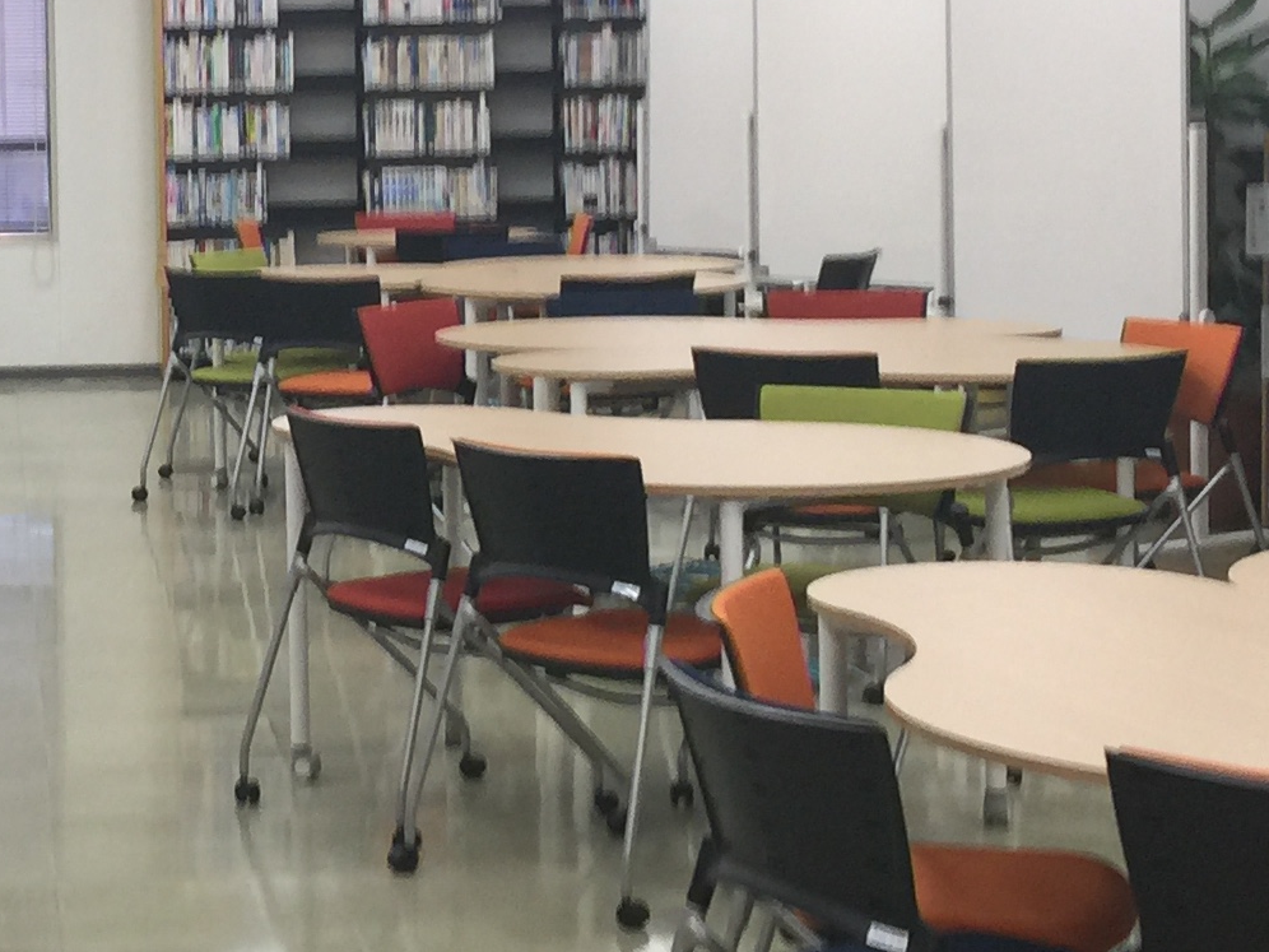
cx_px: 87
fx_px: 3483
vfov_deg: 15.5
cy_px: 312
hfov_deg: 20.2
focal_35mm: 95
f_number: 2.2
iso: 32
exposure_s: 1/40
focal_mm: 4.15
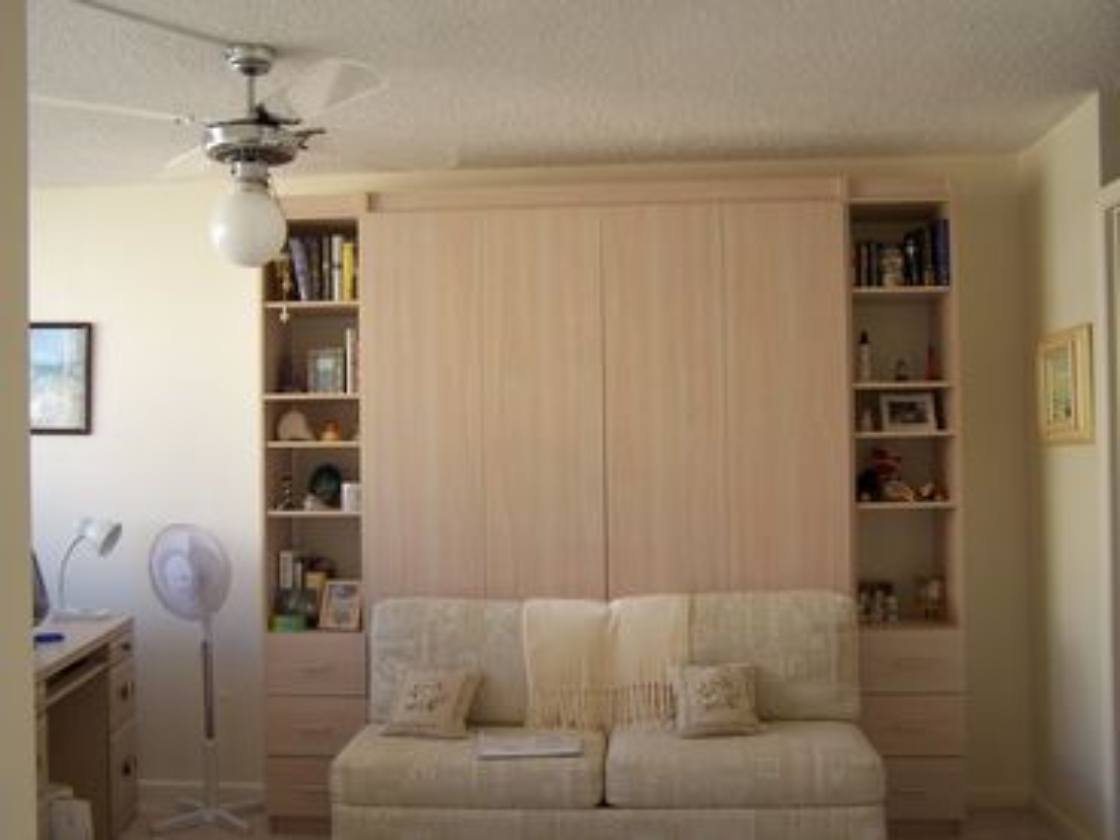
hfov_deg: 49.0
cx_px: 560
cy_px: 420
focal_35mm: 38
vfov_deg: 37.7
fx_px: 1229
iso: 80
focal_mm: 6.3
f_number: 2.8
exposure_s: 1/60
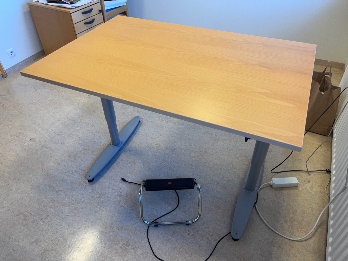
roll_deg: +0.0
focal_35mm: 26
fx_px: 261
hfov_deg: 67.3
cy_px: 130
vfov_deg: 53.0
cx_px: 174
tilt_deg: -42.1
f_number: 1.6
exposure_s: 1/50
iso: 80
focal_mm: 5.1
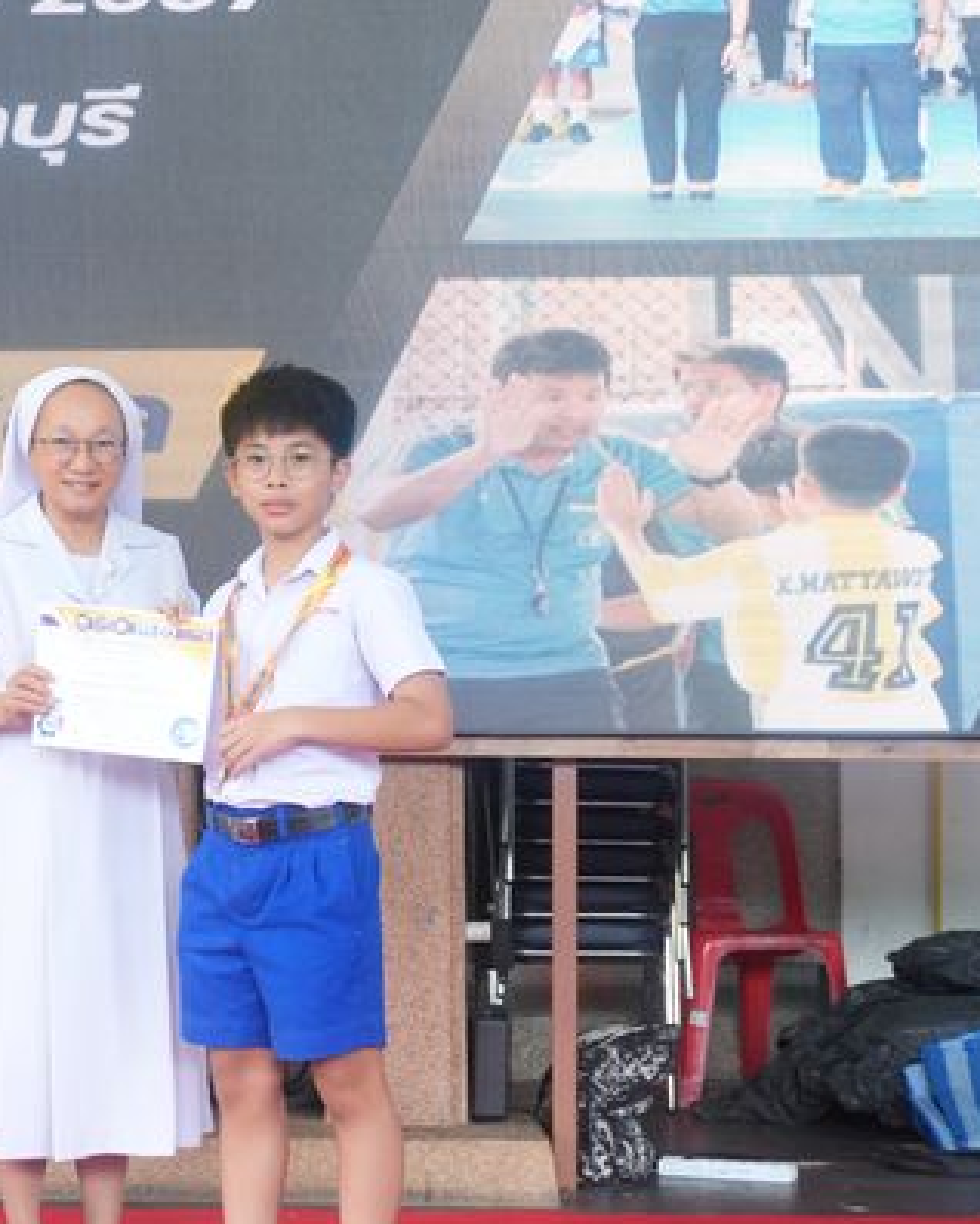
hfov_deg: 17.9
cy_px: 610
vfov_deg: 22.5
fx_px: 3079
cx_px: 166
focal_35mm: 85
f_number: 5.6
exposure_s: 1/100
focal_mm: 40
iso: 1600
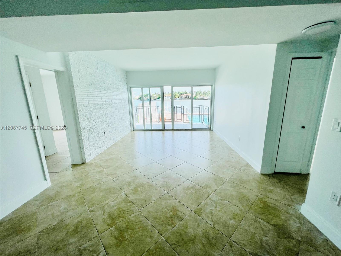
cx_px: 170
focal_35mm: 13
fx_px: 128
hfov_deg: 106.2
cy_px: 128
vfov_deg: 89.9
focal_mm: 1.57
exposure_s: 1/664
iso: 32
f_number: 1.8
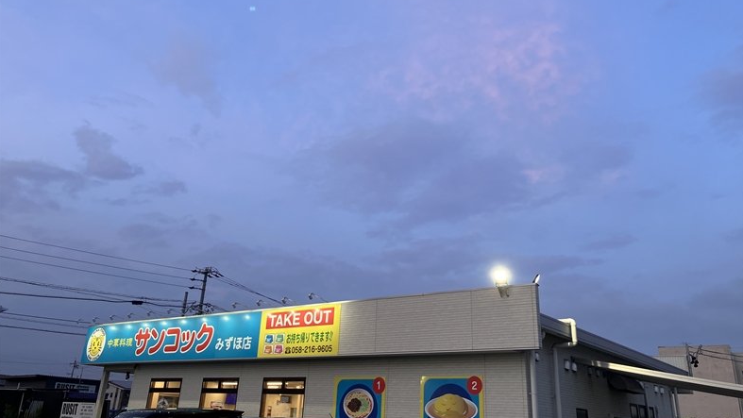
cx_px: 372
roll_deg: -2.0
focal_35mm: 31
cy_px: 152
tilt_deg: +24.2
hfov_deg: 62.6
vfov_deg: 37.5
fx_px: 611
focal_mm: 3.99
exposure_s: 1/60
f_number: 1.8
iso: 50
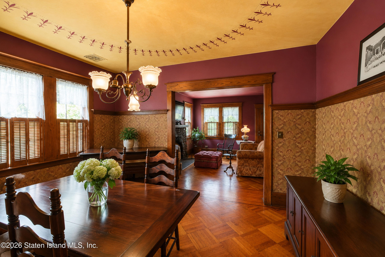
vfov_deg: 77.3
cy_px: 128
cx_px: 192
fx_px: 160
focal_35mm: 15
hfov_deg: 100.4
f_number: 5
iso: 2000
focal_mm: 10
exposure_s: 1/20
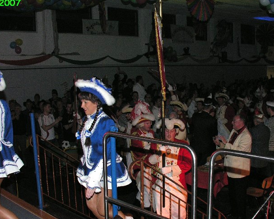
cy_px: 123
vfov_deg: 33.4
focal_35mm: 45
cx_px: 148
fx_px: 365
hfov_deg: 41.1
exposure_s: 1/60.1
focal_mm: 8.9
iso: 200
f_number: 4
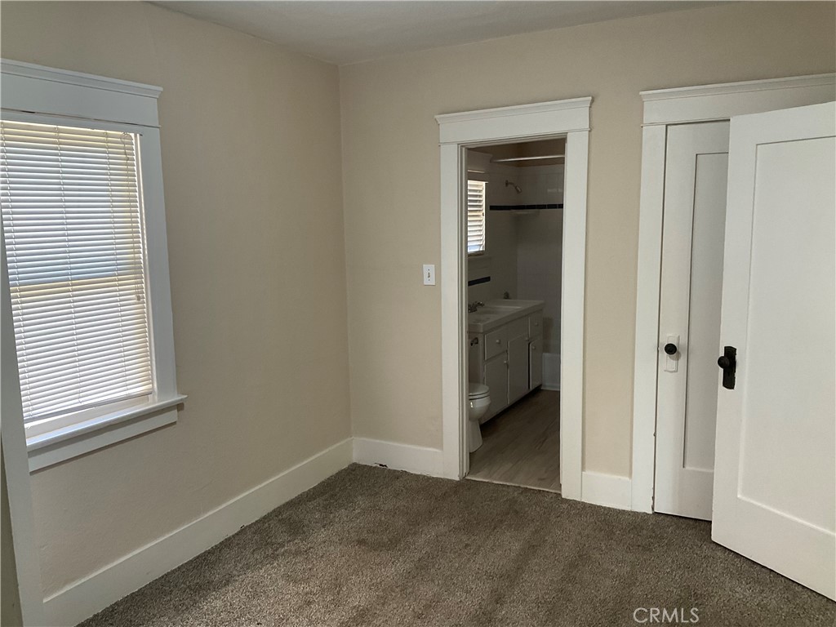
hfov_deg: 61.7
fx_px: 700
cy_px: 314
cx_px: 418
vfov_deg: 48.2
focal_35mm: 29
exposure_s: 1/60
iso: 125
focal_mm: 3
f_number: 1.8
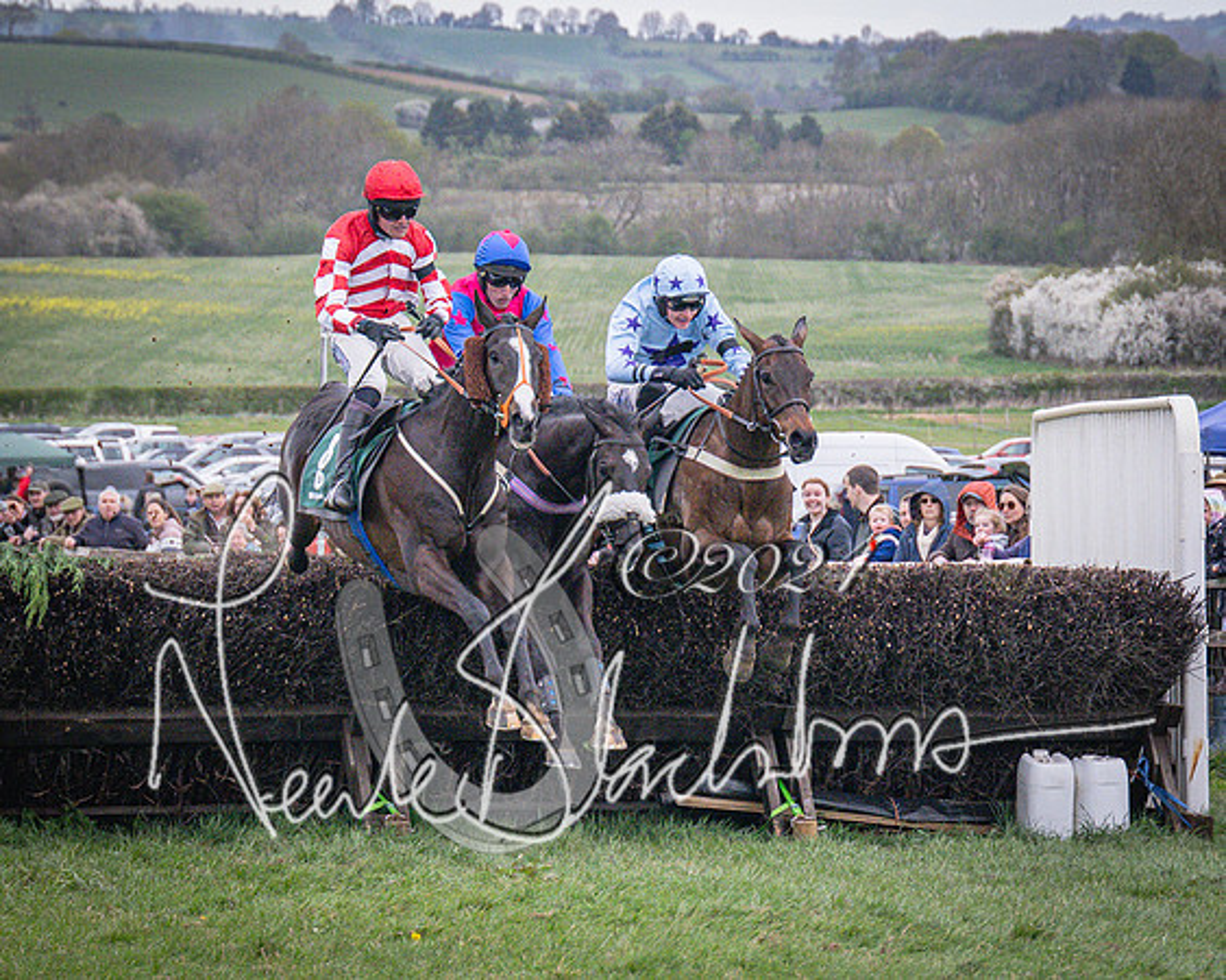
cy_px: 632
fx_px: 9575
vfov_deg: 5.9
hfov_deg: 7.3
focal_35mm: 264
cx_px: 928
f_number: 5
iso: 1600
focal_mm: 98
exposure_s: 1/1250
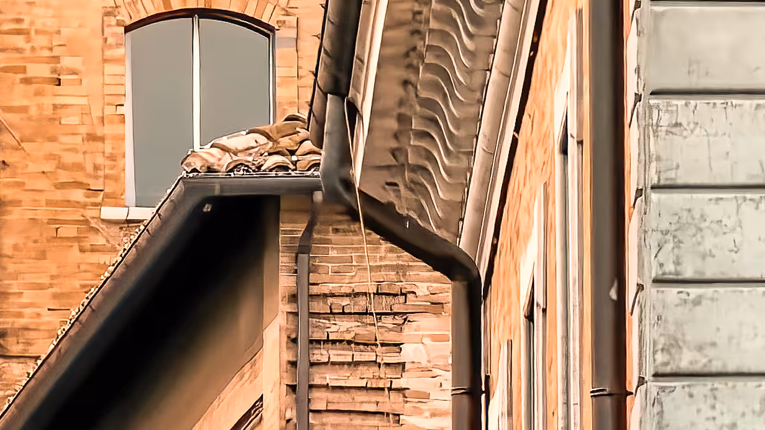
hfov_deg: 1.6
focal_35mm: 1317
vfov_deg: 0.9
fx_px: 26711
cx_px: -193
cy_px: 911
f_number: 16
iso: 12800
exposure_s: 1/200
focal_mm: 165.1
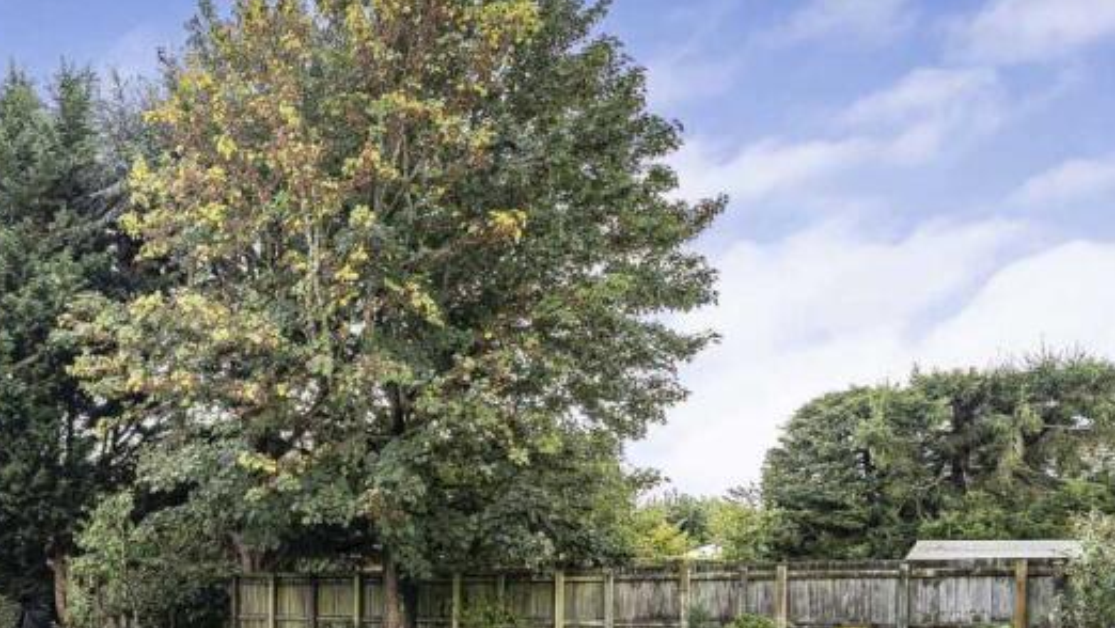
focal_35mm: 39
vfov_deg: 29.3
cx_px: 73
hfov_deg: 45.7
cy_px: 555
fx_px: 1153
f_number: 6.3
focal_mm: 19
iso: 100
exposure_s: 1/100
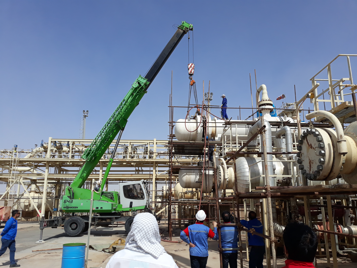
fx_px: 278
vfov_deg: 51.4
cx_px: 178
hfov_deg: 65.3
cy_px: 134
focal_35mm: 27
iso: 40
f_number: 1.9
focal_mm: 3.6
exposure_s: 1/2545
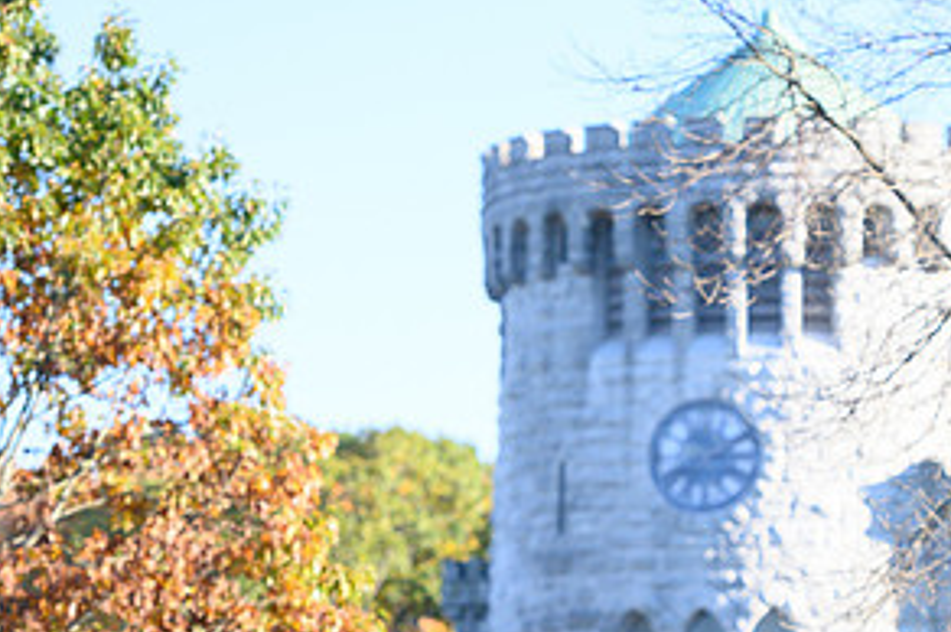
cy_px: 573
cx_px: 762
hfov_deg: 7.7
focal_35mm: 268
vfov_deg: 5.1
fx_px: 7072
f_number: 3.2
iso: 1600
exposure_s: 1/6400
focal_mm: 135
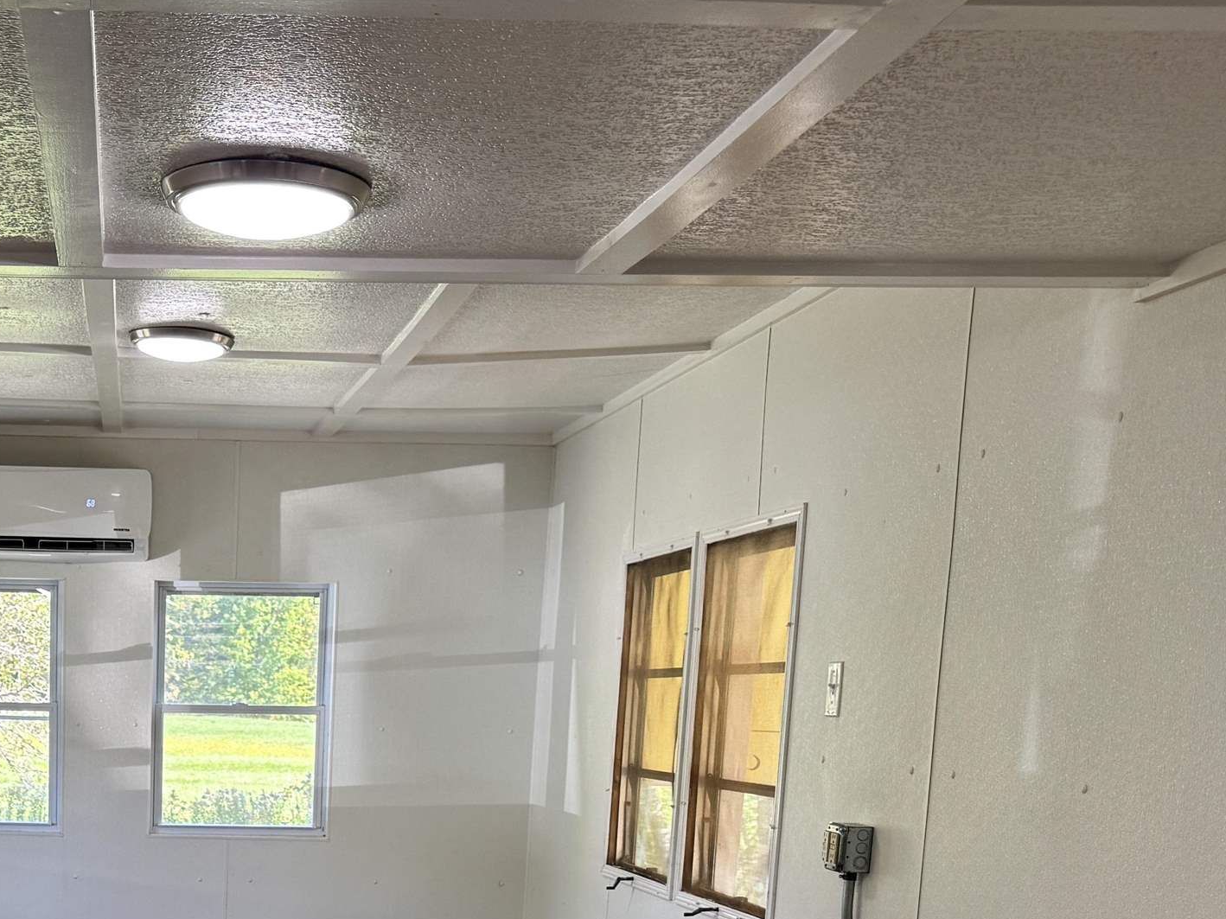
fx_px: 1841
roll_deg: -1.1
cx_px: 125
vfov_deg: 26.1
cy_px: 987
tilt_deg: -9.7
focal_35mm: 52
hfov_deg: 34.8
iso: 100
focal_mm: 6.76
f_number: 1.78
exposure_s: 1/123
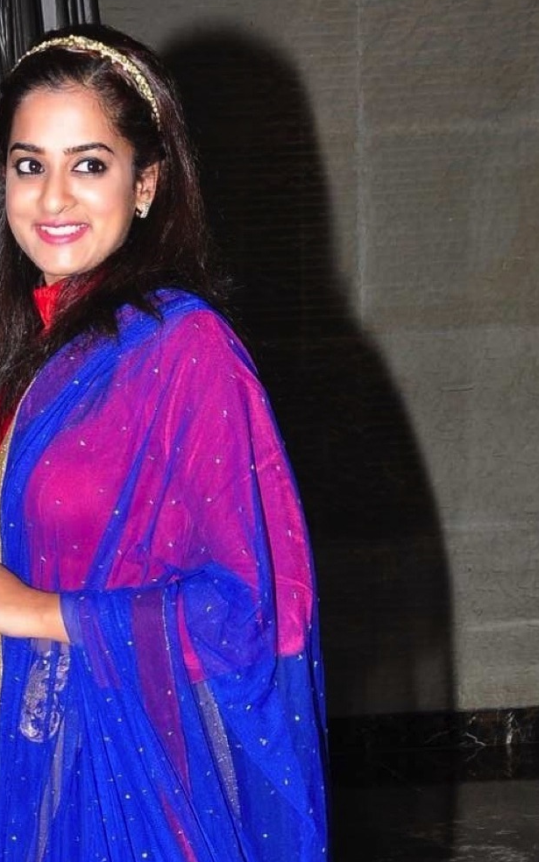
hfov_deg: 16.3
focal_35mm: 79
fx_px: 1857
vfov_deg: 25.1
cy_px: 821
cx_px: 76
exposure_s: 1/125
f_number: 9
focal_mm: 26
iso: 400
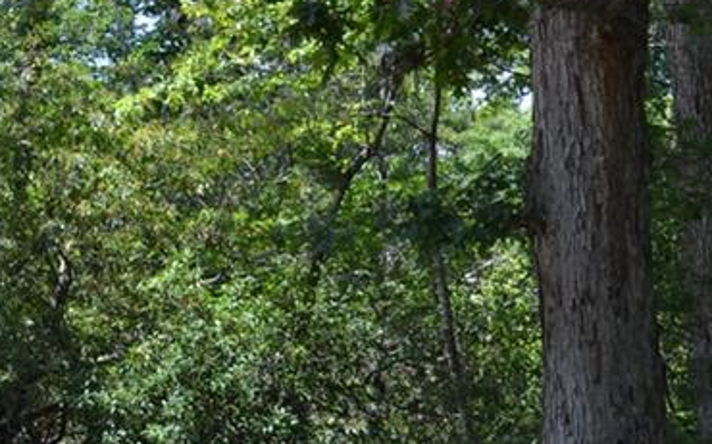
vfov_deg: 11.9
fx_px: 2134
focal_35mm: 110
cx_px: 420
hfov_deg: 18.9
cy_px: 106
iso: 100
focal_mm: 26
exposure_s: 1/125
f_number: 5.6
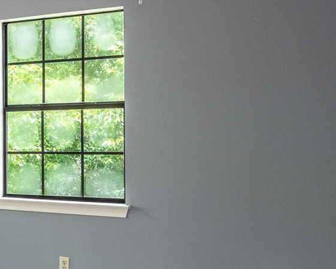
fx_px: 577
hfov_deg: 29.0
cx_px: -44
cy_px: 138
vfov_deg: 26.2
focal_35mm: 58
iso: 100
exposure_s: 1/6
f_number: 9
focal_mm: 16
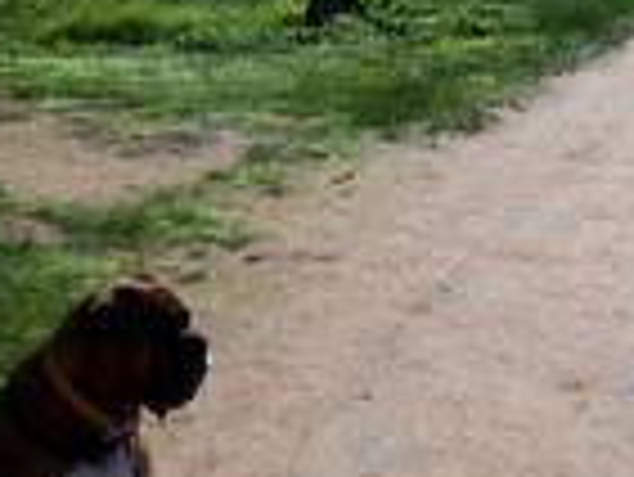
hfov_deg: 22.4
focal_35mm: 87
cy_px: 360
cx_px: 234
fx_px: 1595
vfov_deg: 16.9
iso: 80
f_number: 5.1
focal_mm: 5.6
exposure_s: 1/571
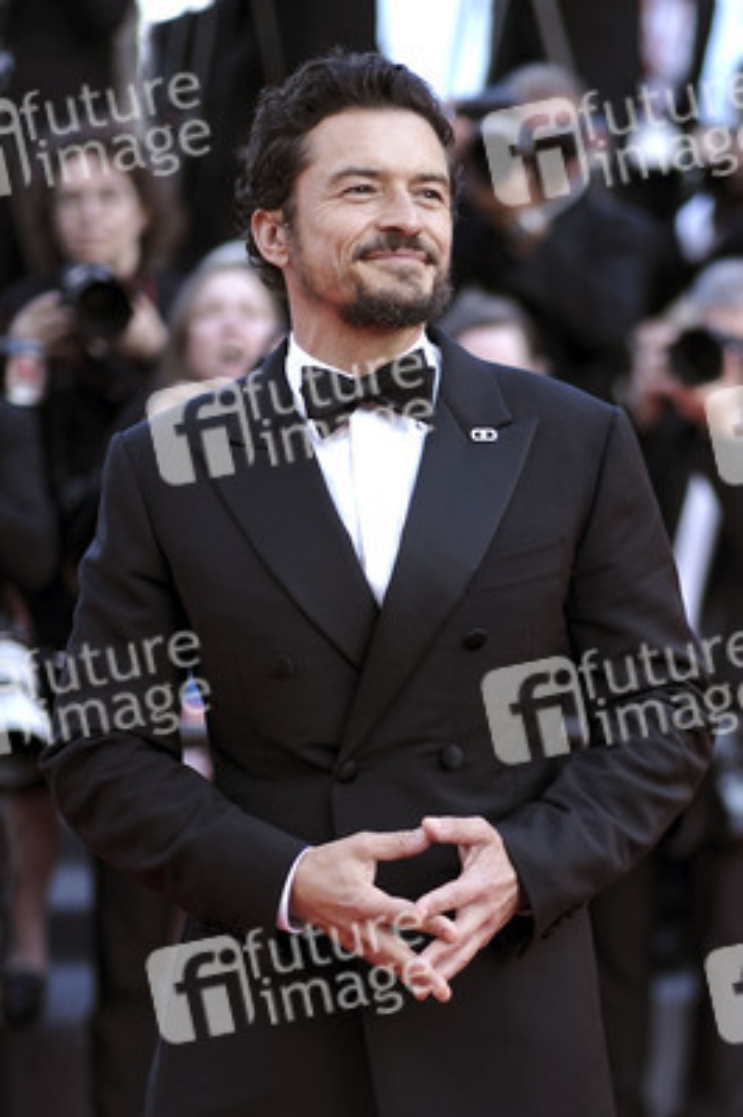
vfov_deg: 24.2
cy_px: 558
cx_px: 372
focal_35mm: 84
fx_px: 2605
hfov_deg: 16.2
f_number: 1.2
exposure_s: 1/500
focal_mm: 56
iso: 80
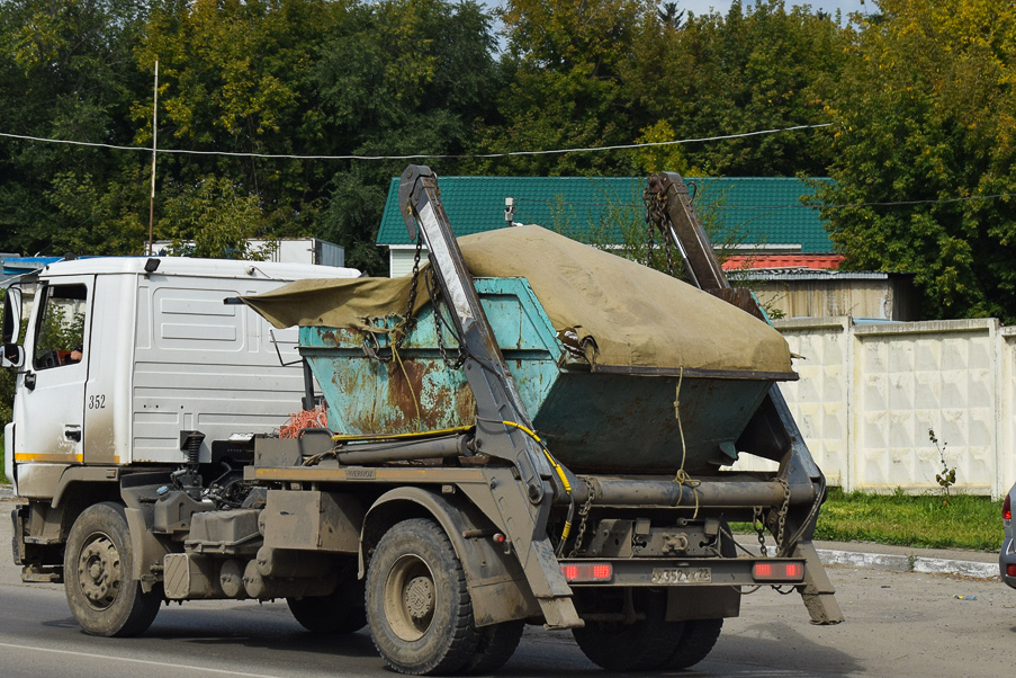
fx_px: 3095
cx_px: 369
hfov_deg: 18.6
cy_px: 325
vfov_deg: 12.5
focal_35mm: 110
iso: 200
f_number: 7.1
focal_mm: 55
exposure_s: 1/1250
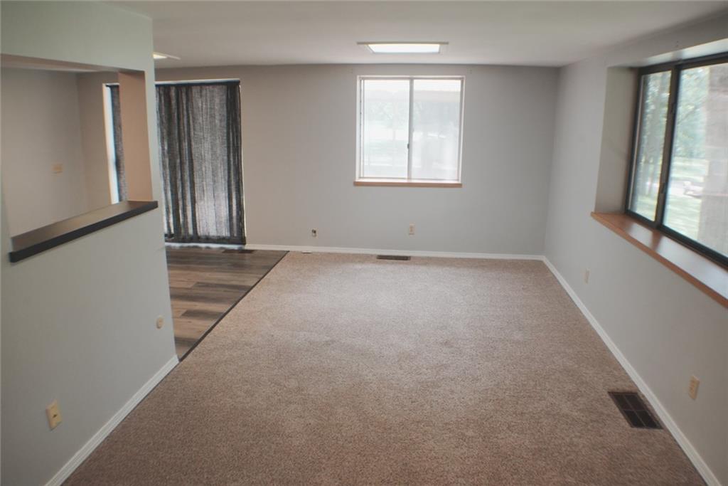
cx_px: 364
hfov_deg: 58.7
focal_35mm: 32
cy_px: 243
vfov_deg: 41.1
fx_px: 647
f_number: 6.3
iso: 1000
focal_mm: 32
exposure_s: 1/125
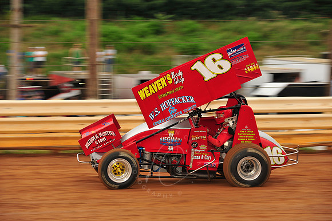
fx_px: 1429
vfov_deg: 8.8
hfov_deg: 13.3
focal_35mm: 155
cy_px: 110
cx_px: 166
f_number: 8
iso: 500
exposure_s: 1/320
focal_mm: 155
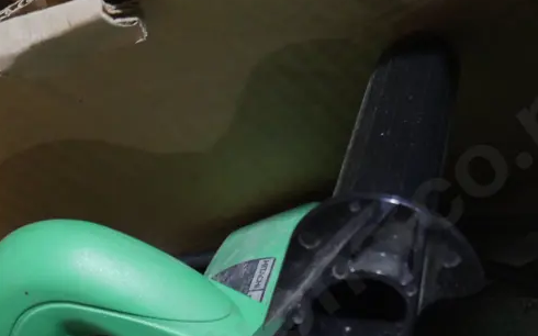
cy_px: 414
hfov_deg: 20.3
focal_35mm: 102
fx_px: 1495
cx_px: 156
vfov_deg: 12.5
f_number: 5.1
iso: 1250
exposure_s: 1/60
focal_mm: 23
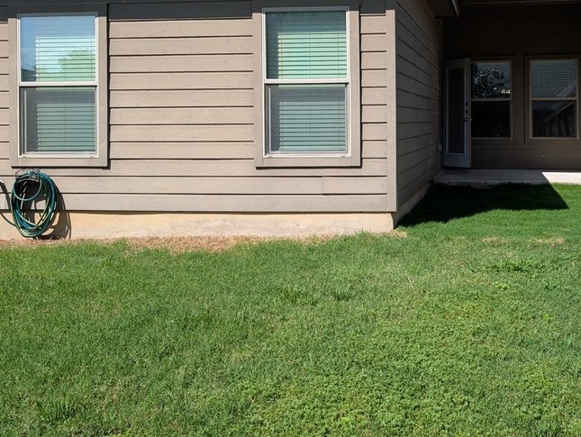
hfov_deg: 47.3
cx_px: 430
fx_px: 638
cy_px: 121
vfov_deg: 37.1
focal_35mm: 38
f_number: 1.68
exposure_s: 1/810
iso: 21
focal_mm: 6.9
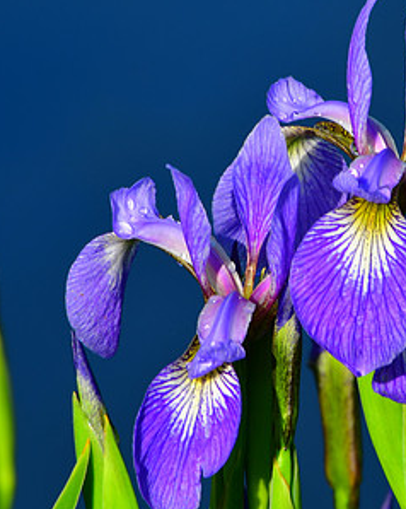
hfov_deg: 1.9
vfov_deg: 2.4
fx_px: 12374
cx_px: 350
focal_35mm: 823
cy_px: 283
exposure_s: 1/125
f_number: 16
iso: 200
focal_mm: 300
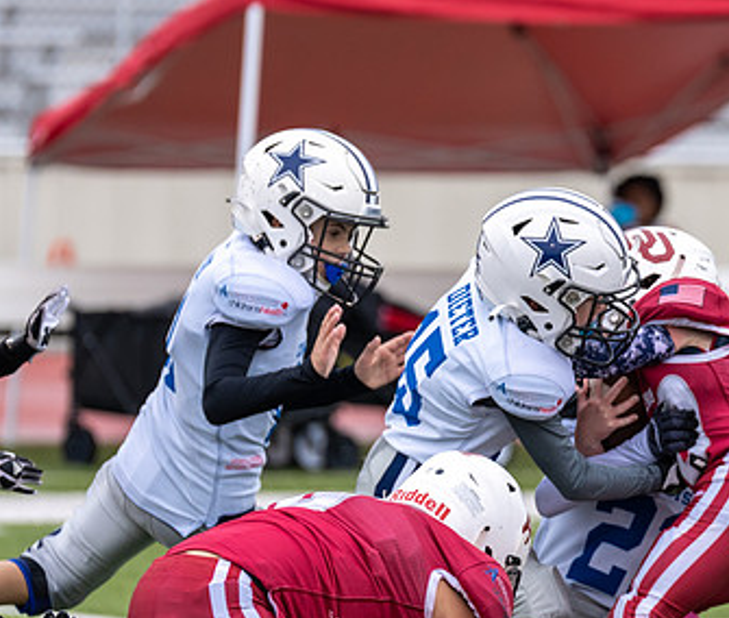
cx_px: 661
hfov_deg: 4.0
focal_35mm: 477
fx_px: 10536
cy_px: 436
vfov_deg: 3.4
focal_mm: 200
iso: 250
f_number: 3.5
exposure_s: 1/1250
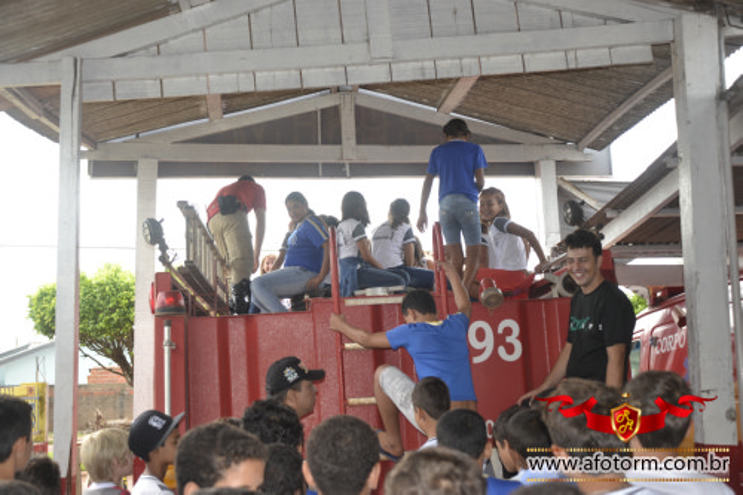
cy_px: 248
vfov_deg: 28.1
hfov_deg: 41.1
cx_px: 372
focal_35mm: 48
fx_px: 990
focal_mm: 32
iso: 140
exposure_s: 1/125
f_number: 4.2
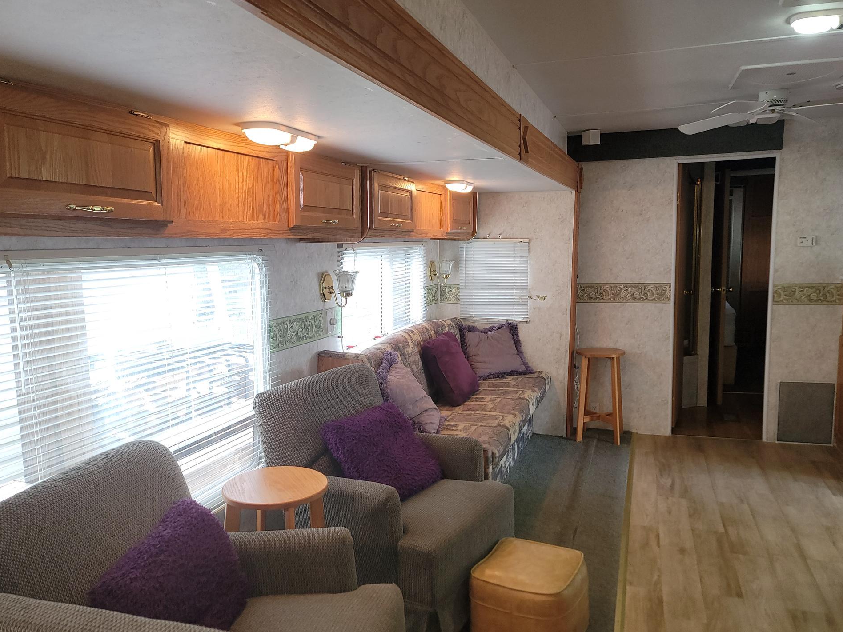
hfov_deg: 65.2
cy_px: 334
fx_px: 658
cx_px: 453
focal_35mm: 27
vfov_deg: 51.3
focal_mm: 7
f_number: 1.8
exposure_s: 1/60
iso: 100
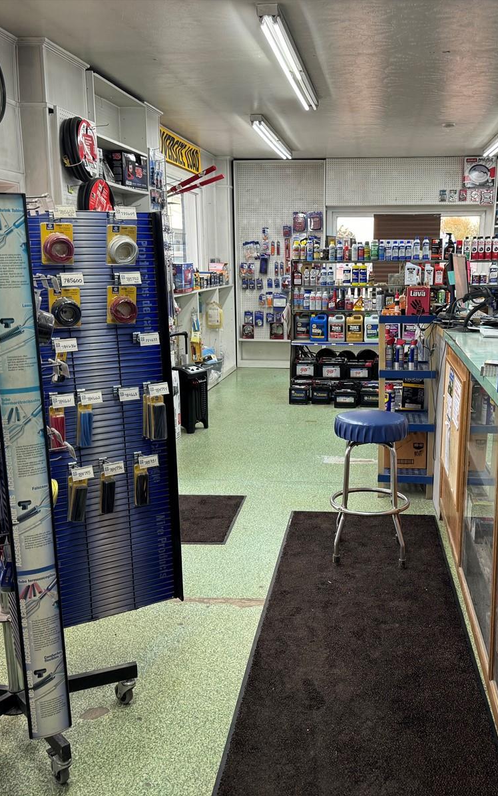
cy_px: 398
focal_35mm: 34
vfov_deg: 56.7
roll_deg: -0.8
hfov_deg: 37.1
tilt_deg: -11.6
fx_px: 738
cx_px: 307
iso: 125
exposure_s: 1/60
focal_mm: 6.76
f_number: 1.78
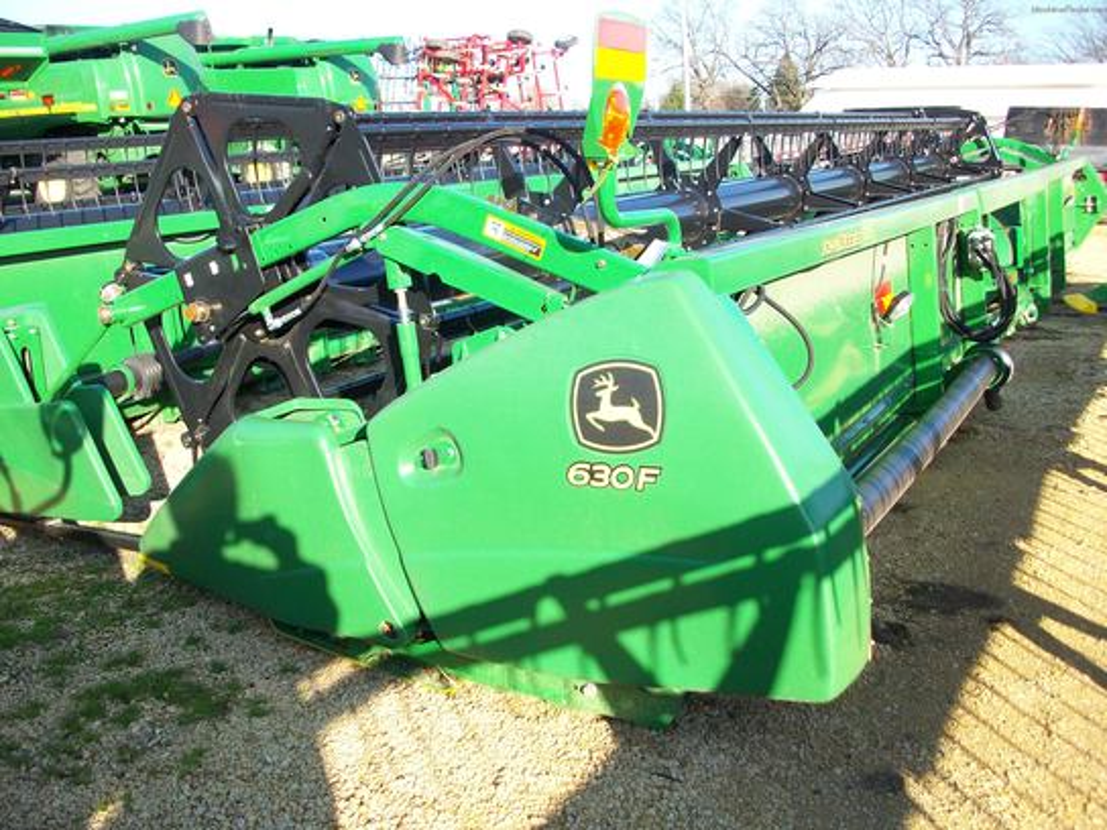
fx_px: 1087
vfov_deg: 41.8
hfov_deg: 54.0
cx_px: 554
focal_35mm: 34
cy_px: 415
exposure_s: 1/406
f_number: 2.8
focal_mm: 5.7
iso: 80
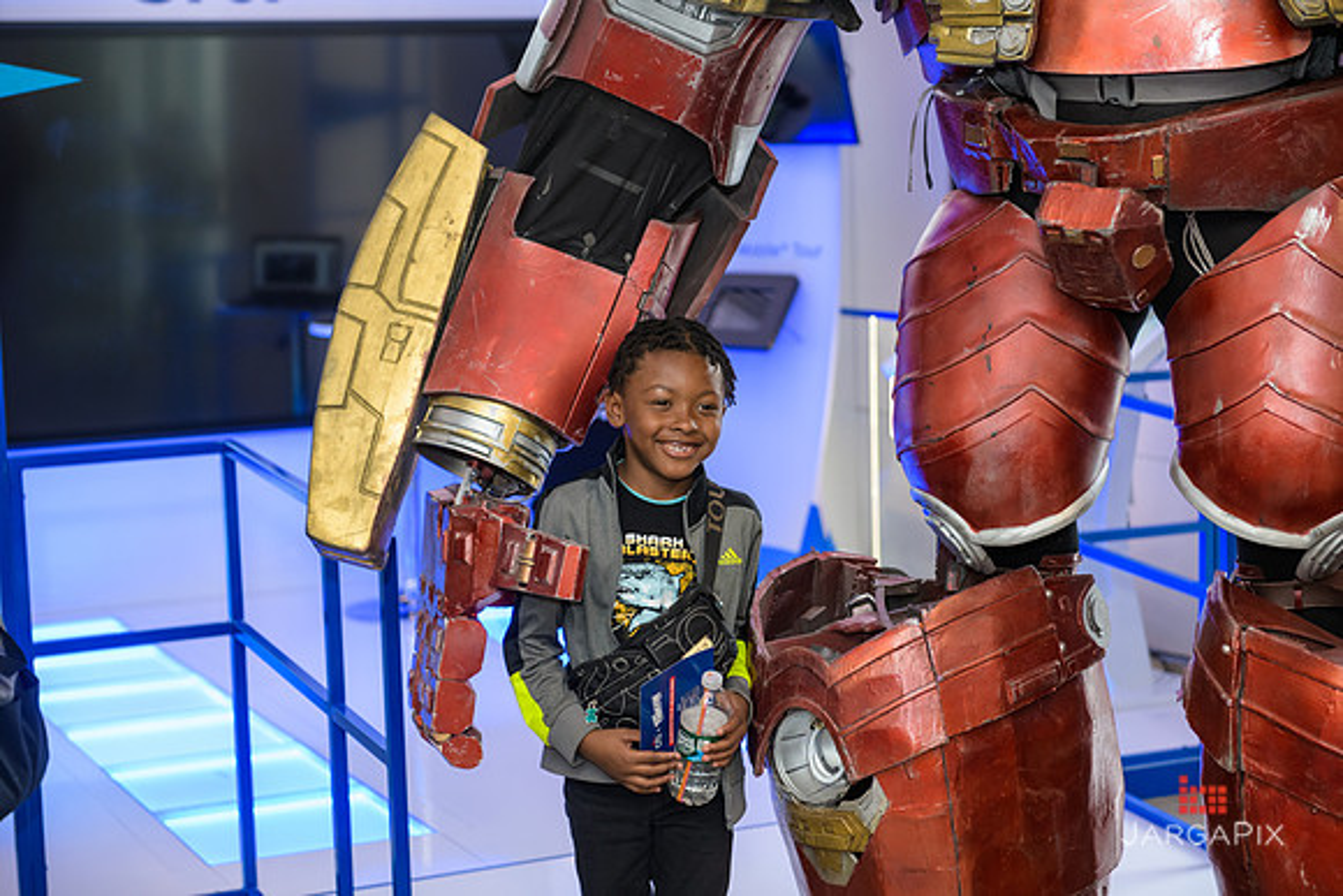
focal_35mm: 70
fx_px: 2612
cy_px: 448
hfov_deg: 28.8
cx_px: 672
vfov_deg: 19.5
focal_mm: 70
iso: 800
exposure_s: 1/125
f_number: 3.2
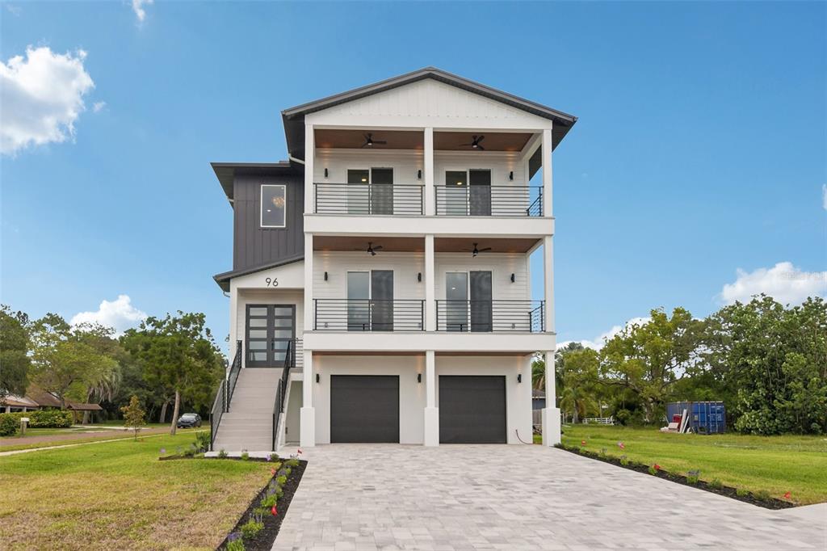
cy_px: 276
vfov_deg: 53.1
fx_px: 551
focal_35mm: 24
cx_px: 414
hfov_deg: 73.8
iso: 400
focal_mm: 24
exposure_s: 1/1600
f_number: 8
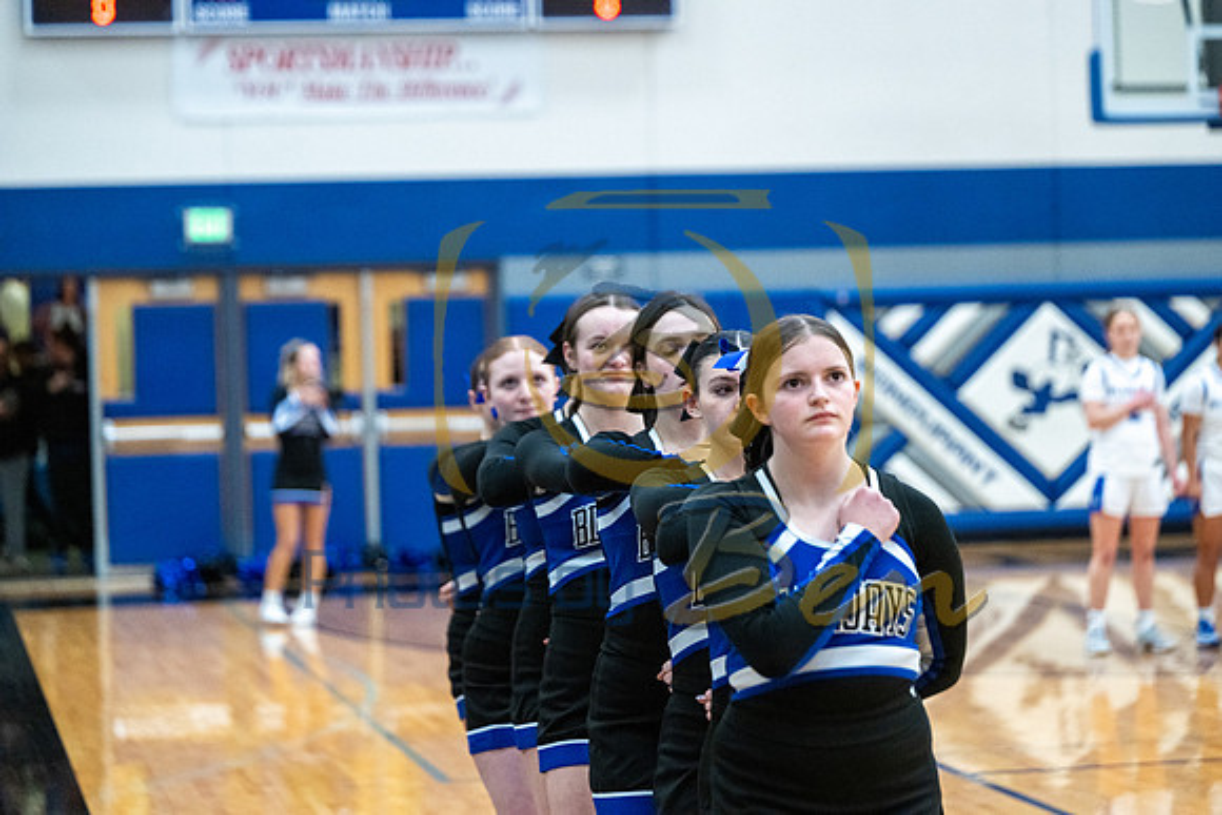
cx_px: 611
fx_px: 3293
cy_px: 408
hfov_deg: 21.0
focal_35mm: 97
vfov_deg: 14.1
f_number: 2.8
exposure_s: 1/800
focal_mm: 97
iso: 4000
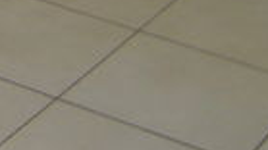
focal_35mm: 219
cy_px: -508
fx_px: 1555
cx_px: -440
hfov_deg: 8.7
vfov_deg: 4.9
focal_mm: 4.7
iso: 64
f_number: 2.8
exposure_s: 1/298
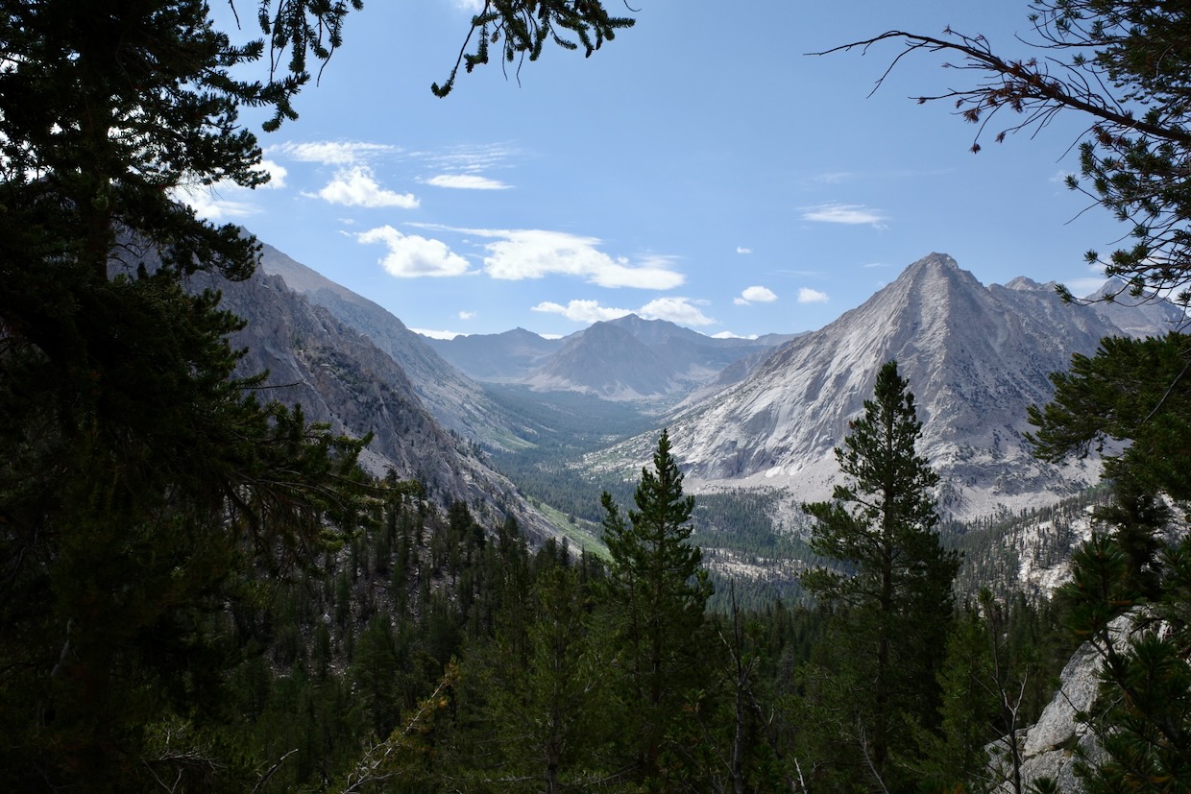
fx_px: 926
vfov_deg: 46.4
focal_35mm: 28
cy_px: 397
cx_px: 596
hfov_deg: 65.5
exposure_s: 1/500
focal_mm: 18.3
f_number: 8
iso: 200
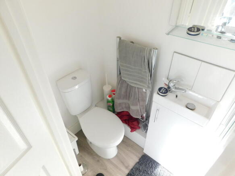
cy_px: 88
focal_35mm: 23
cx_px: 118
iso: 125
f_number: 3
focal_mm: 4
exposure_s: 1/100
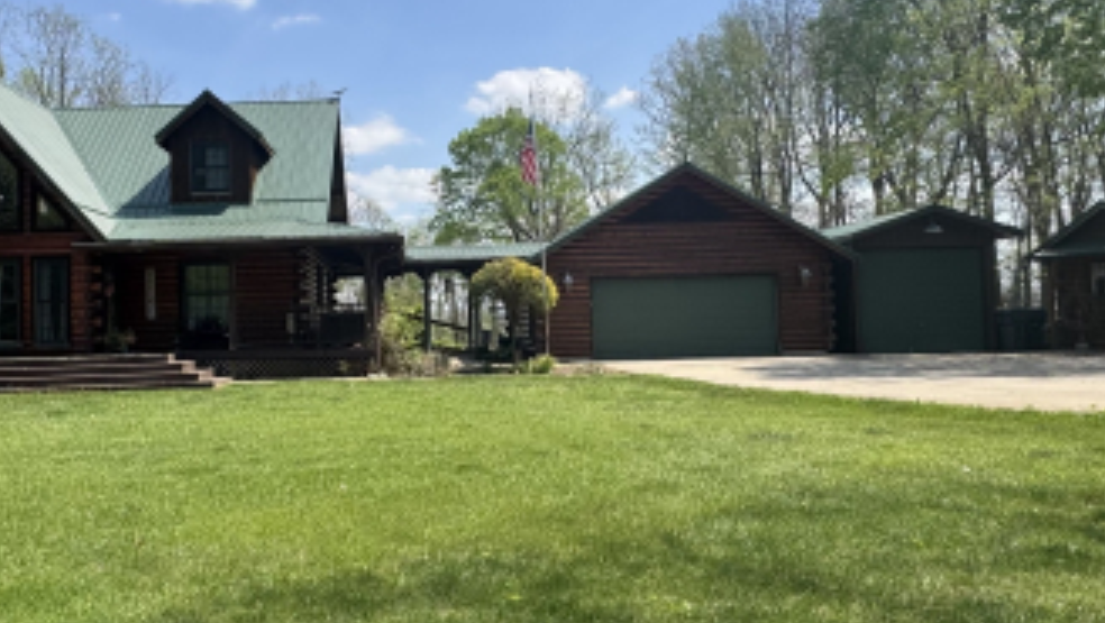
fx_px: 909
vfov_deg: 37.8
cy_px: 276
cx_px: 406
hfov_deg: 61.6
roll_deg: +1.7
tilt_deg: +1.9
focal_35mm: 31
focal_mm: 2.22
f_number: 2.2
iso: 50
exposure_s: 1/1536
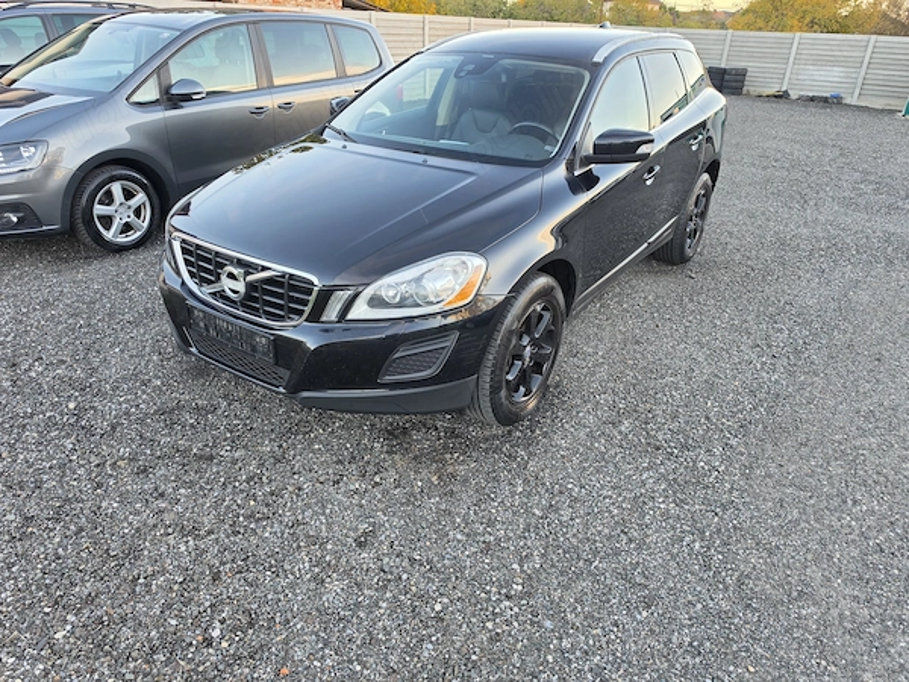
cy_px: 341
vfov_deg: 58.9
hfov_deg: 73.9
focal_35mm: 23
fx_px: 604
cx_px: 454
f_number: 1.4
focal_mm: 6.5
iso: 64
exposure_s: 1/180
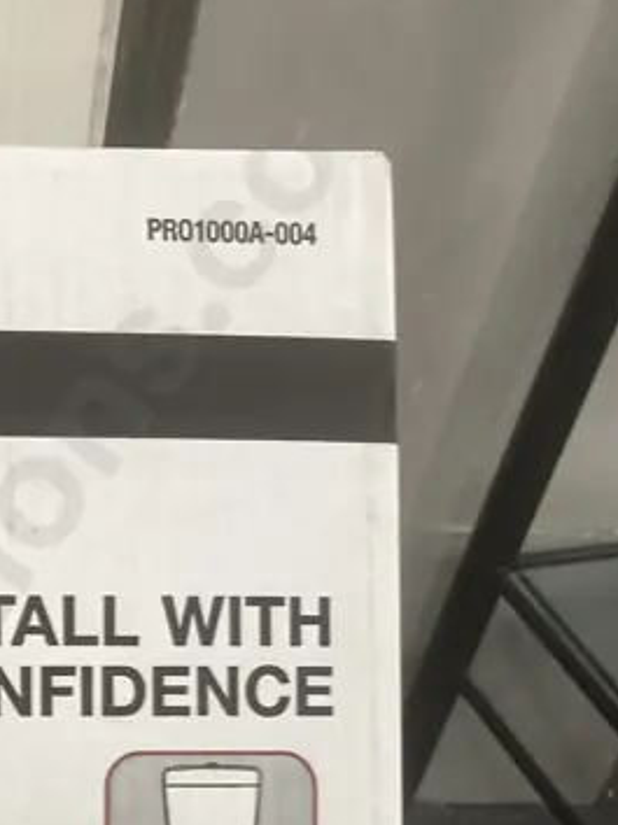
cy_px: 909
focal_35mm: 81
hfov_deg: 16.7
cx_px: -268
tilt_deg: -47.9
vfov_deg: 22.7
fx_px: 1930
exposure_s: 1/50
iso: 80
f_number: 1.8
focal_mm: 3.99
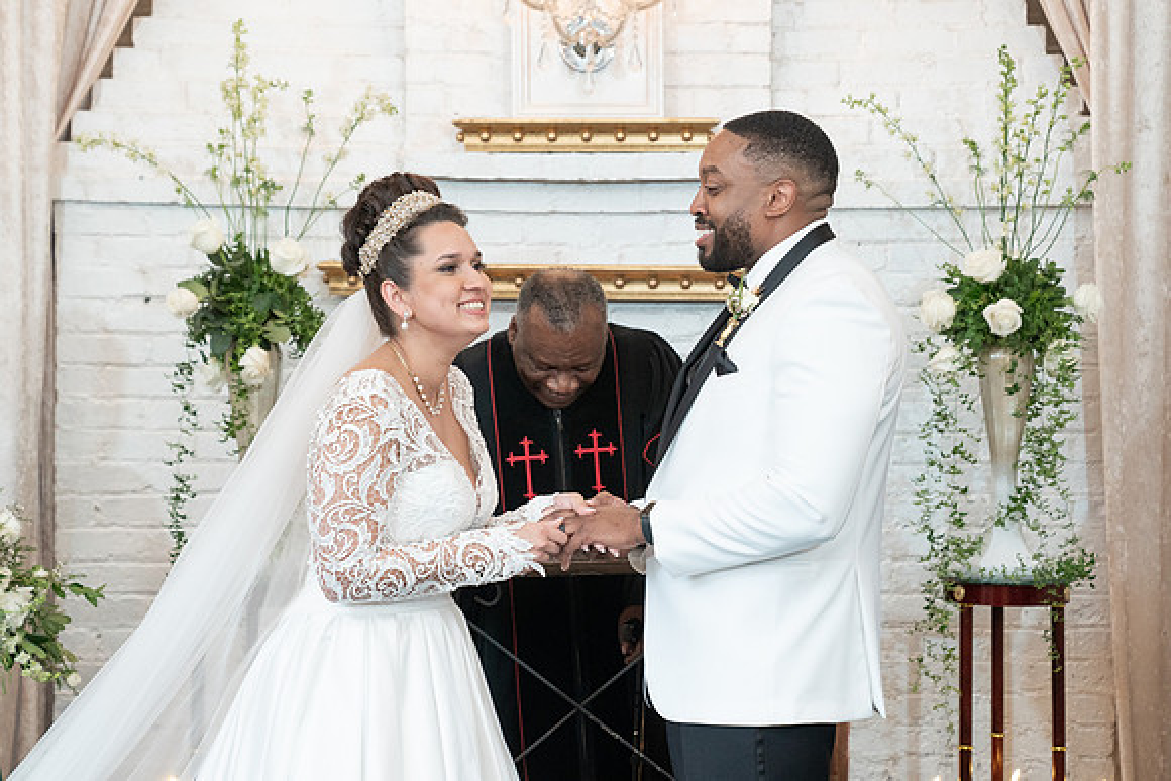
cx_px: 609
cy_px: 394
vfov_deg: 16.9
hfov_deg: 25.0
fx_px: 2636
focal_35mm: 81
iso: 2000
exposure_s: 1/100
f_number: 4
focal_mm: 70
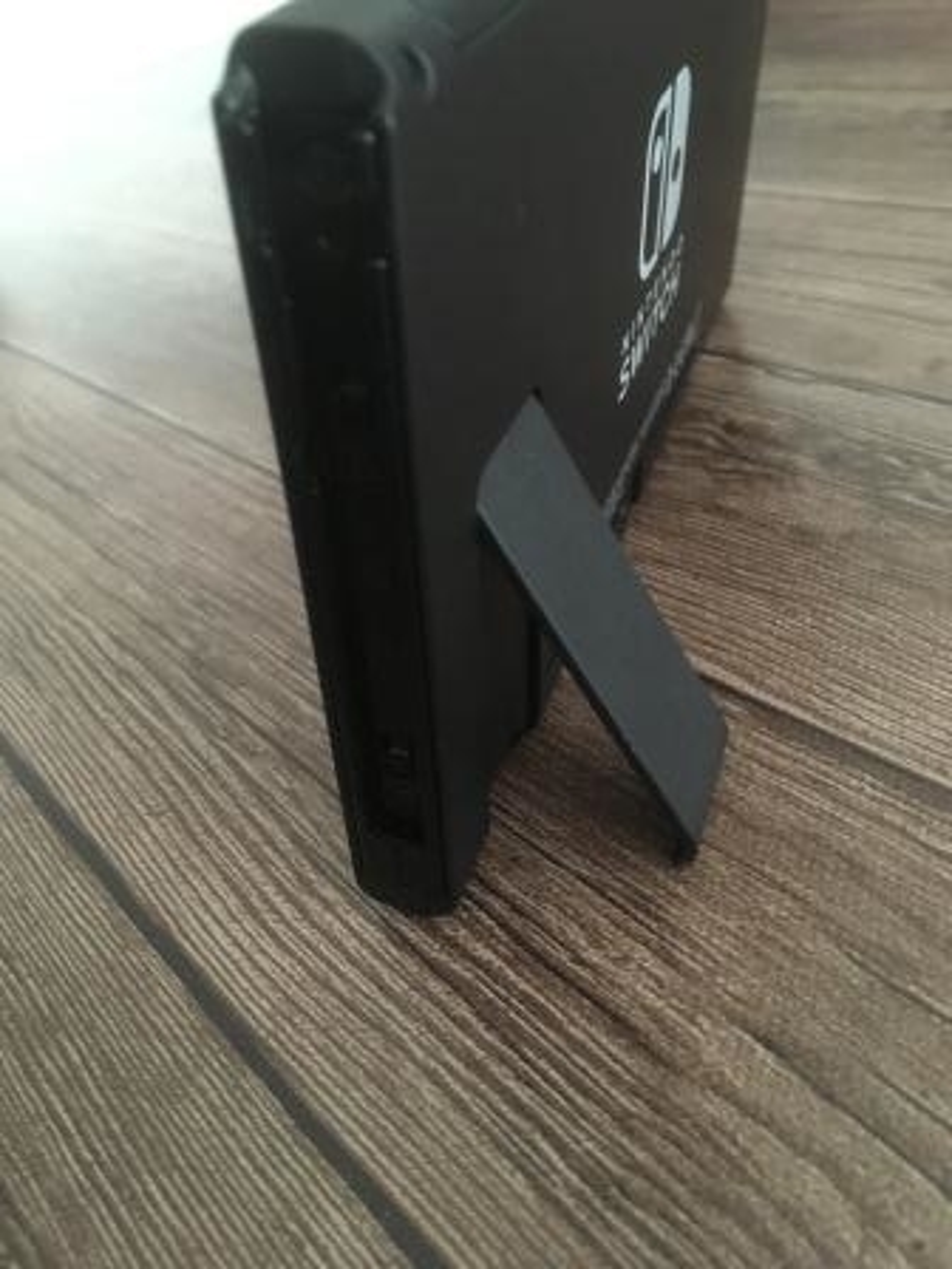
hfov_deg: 48.2
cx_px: 476
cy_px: 634
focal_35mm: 29
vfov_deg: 61.7
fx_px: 1063
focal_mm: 4.15
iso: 500
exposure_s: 1/15
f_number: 2.2
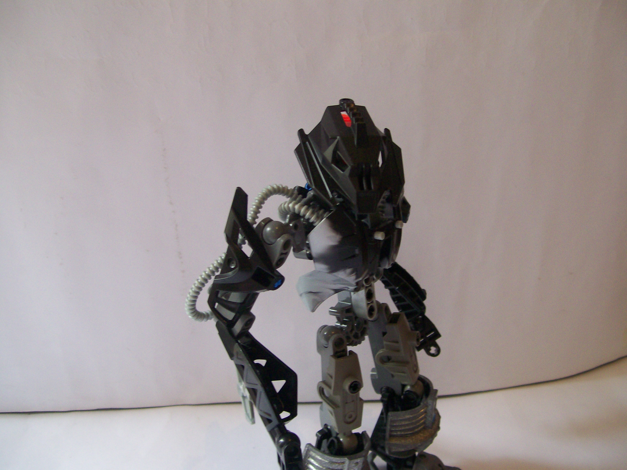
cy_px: 235
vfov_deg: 39.7
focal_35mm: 36
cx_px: 314
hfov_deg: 51.4
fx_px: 652
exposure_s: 1/32
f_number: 2.7
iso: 130
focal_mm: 6
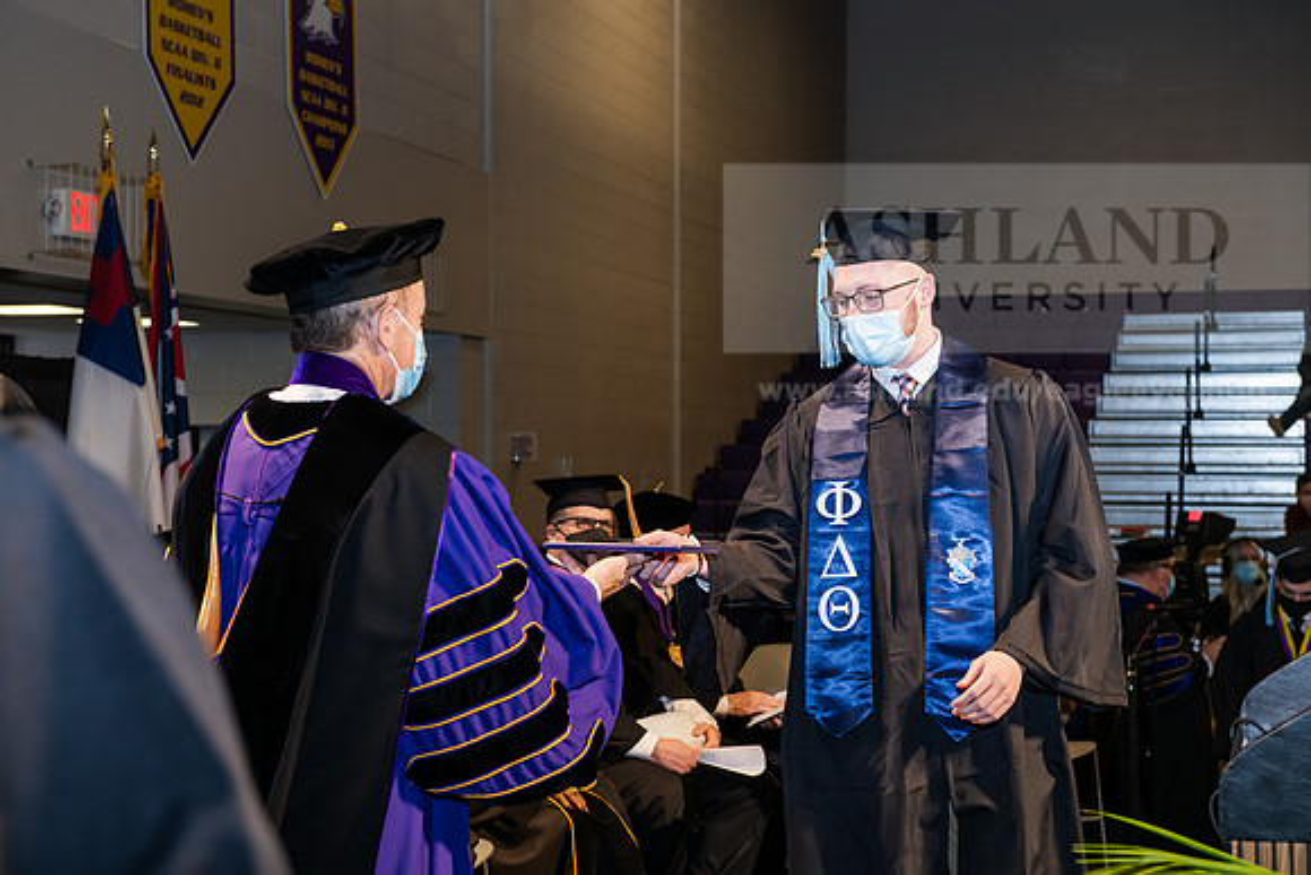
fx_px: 2258
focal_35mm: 62
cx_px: 656
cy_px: 438
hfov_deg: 32.4
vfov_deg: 21.9
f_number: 6.3
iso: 1600
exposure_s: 1/200
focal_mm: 62
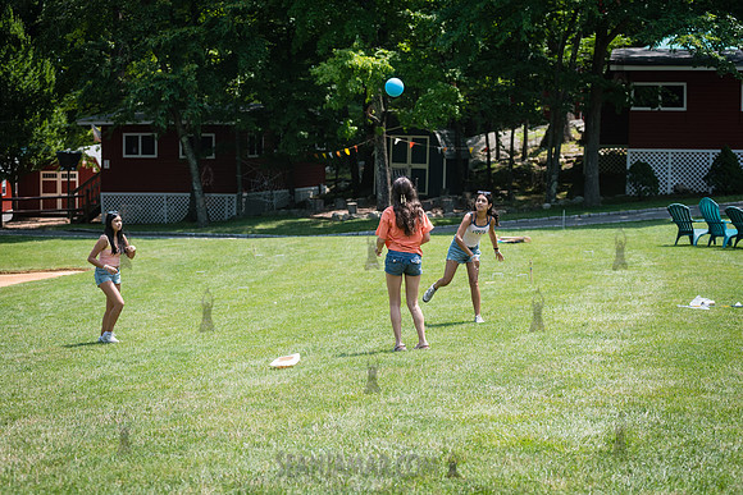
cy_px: 248
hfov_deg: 22.1
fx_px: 1899
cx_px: 372
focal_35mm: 92
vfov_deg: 14.9
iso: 400
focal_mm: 92
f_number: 4
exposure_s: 1/1600
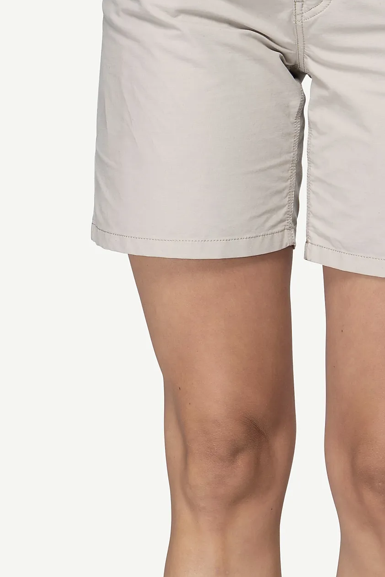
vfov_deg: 6.4
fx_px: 5133
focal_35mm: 320
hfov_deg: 4.3
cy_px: 34
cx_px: 344
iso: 100
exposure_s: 1/50
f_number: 6.3
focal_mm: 70
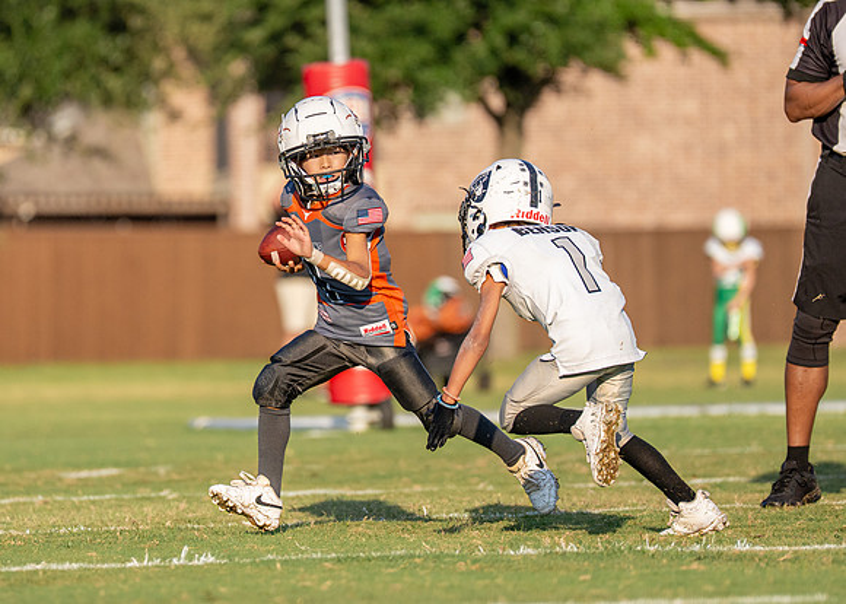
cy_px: 228
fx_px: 9041
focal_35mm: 376
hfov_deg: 5.4
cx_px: 319
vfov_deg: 3.8
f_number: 2.8
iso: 320
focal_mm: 200
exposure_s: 1/5000
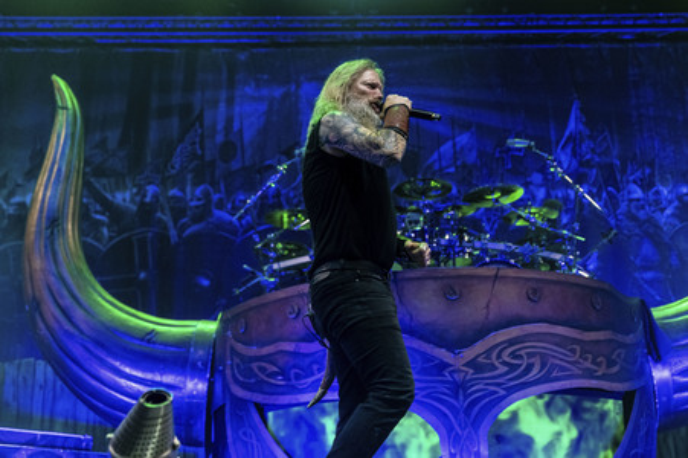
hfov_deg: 41.1
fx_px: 917
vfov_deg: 28.0
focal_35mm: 48
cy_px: 229
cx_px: 344
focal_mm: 48
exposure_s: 1/400
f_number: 3.2
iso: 2500
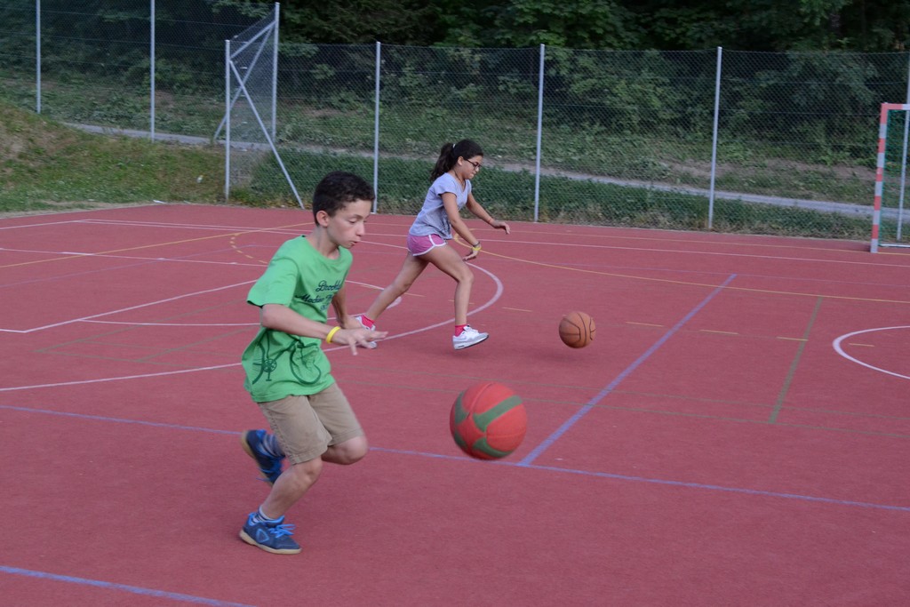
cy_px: 304
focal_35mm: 48
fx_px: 1213
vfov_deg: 28.1
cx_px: 455
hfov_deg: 41.1
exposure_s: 1/320
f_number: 9
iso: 1600
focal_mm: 32
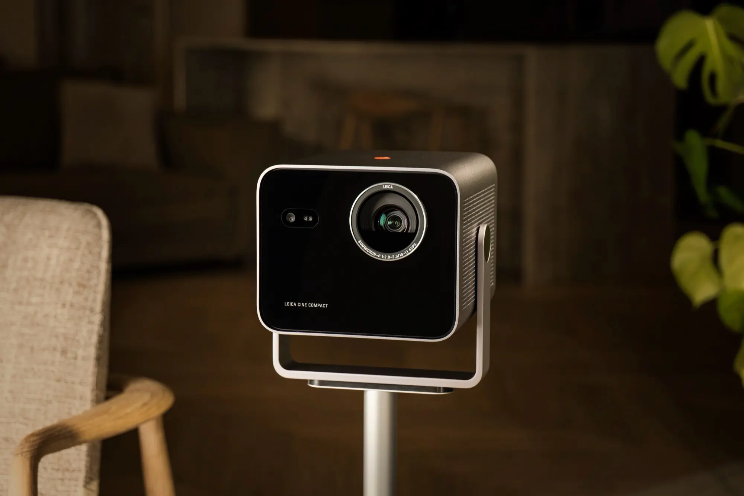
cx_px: 372
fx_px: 1694
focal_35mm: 82
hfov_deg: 24.8
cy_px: 248
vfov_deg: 16.6
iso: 320
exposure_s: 1/6
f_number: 5
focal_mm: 82
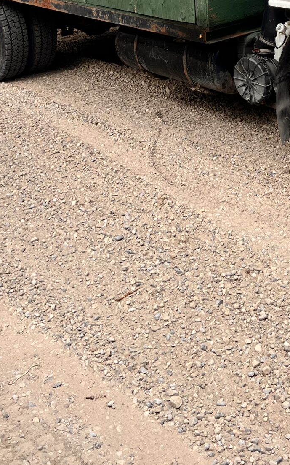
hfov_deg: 19.9
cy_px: -22
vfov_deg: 29.4
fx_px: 809
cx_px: 267
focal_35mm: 64
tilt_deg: -5.7
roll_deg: +1.7
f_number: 1.5
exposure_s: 1/1808
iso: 50
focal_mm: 5.7
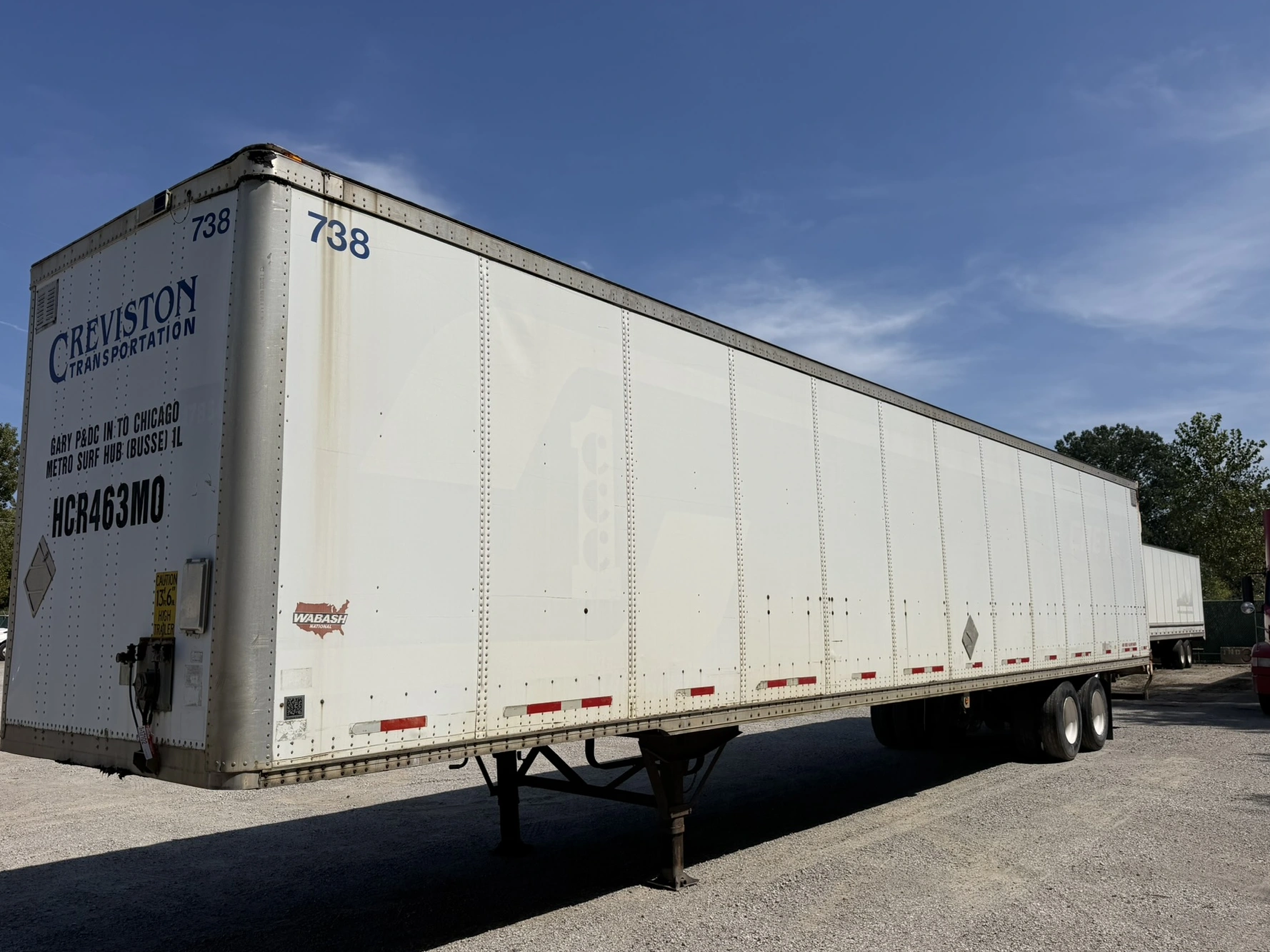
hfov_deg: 65.3
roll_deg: -1.5
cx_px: 623
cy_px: 490
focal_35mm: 27
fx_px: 990
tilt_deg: +8.2
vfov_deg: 51.3
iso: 80
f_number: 1.78
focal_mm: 6.76
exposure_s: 1/10309
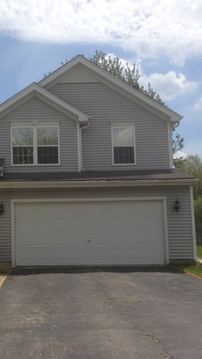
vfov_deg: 42.1
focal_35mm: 49
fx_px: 467
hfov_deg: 24.1
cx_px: 43
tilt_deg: +4.8
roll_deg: +0.8
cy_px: 180
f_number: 2.4
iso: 50
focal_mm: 4.12
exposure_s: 1/2358
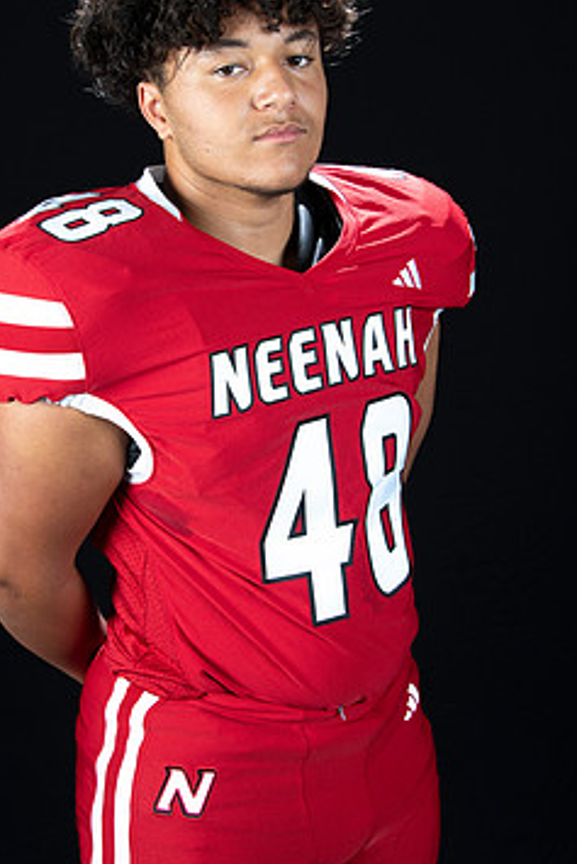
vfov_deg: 28.4
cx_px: 236
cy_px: 353
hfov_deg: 19.2
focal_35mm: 71
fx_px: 1705
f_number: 9
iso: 320
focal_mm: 56
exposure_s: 1/160
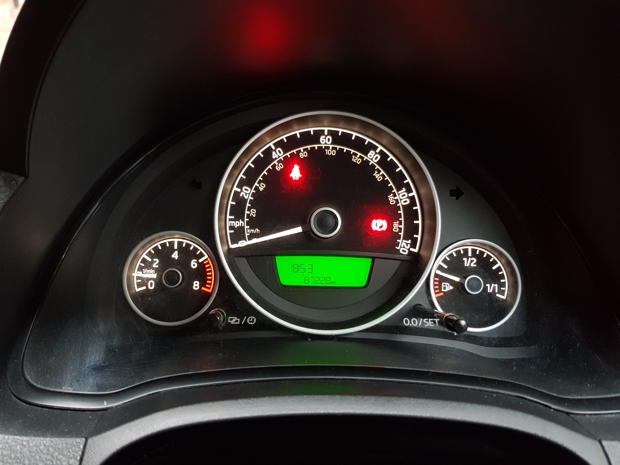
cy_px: 232
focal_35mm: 26
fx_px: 466
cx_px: 310
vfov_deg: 53.1
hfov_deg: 67.3
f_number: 1.7
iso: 320
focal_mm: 4.2
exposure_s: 1/10
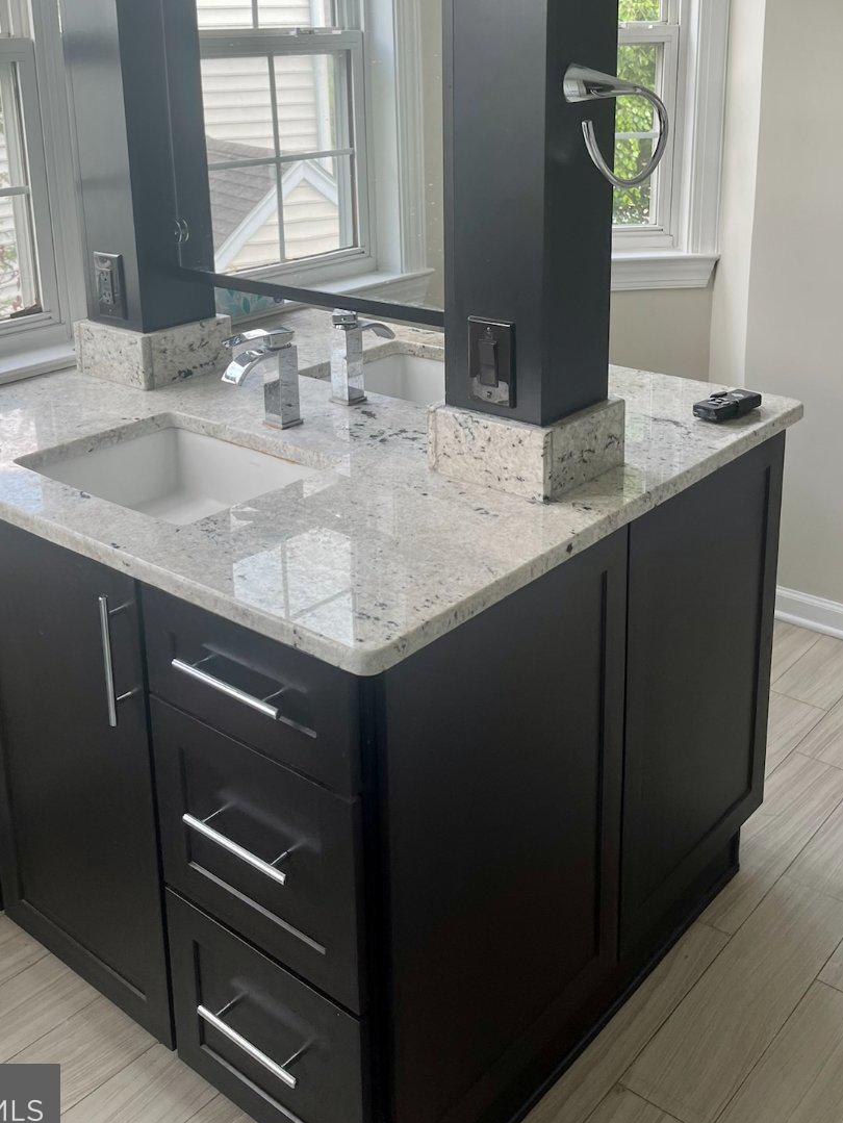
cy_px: 350
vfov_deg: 49.0
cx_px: 400
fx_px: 1201
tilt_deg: -11.9
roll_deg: +1.4
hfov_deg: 38.7
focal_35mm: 37
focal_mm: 5.1
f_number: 1.6
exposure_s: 1/122
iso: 32
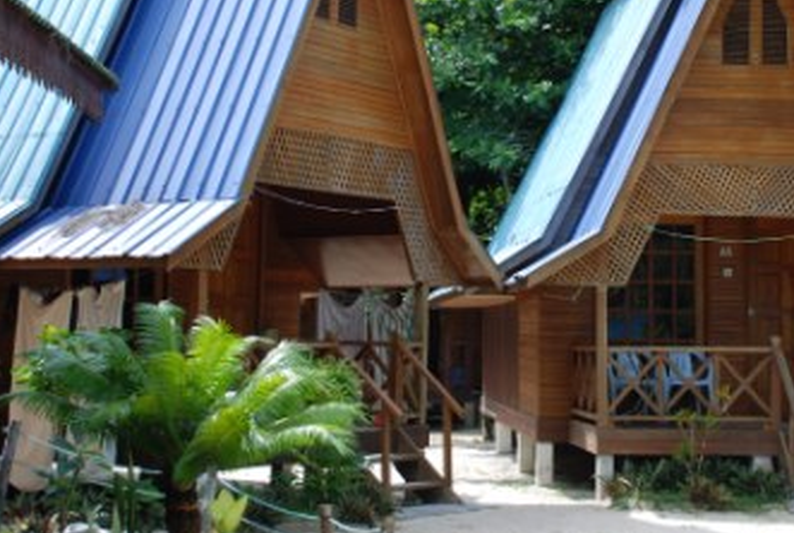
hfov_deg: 30.8
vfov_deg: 20.9
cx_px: 489
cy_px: 180
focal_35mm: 65
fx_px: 1436
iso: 100
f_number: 5.6
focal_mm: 32
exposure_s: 1/125
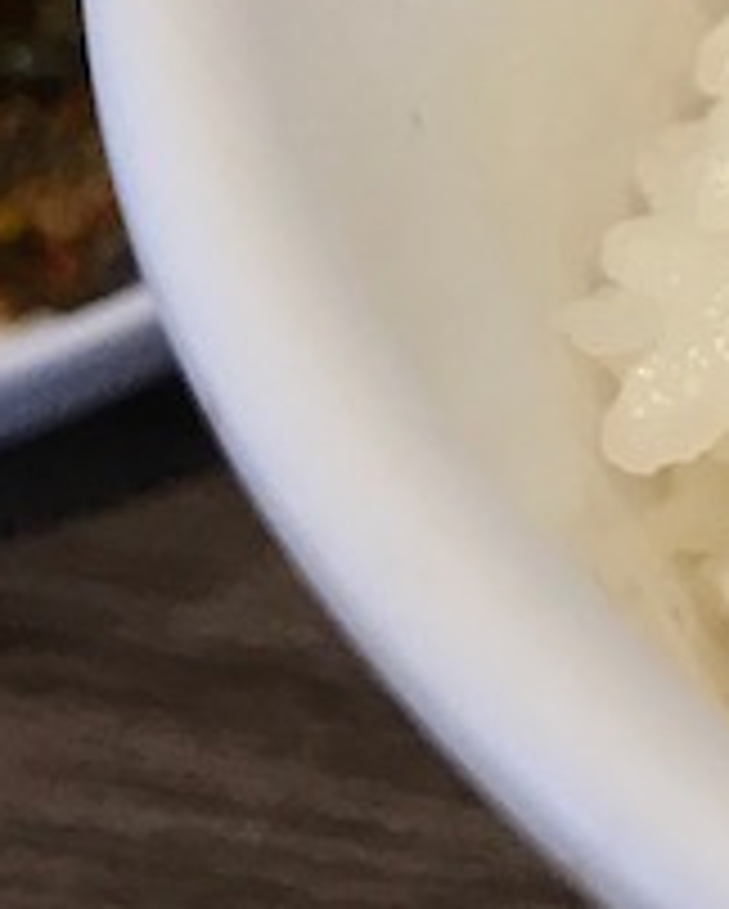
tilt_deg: -36.5
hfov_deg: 11.3
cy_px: 40
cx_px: 770
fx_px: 3635
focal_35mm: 135
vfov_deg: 14.1
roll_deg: +1.8
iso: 32
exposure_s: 1/30
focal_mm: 3.99
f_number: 1.8
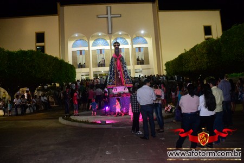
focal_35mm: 30
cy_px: 82
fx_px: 203
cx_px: 122
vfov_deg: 43.6
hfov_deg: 61.9
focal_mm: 20
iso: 3200
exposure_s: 1/50
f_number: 3.5
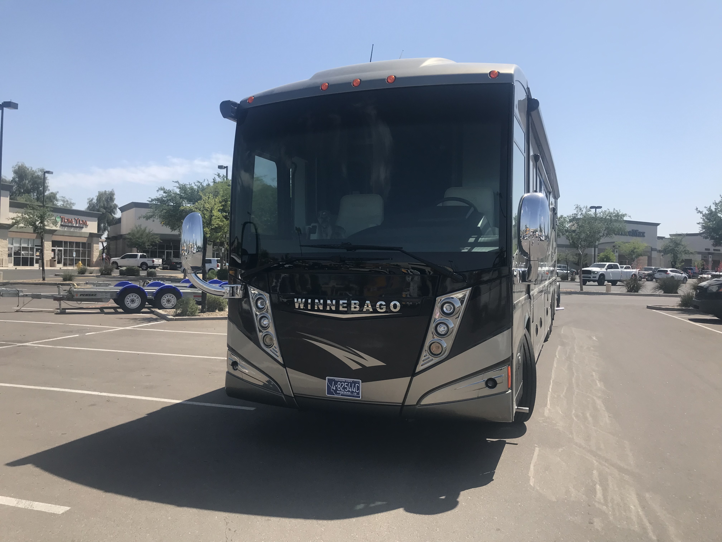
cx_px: 361
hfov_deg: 63.4
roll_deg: -1.2
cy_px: 271
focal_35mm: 28
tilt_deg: +0.0
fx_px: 584
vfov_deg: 49.7
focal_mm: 3.99
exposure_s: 1/2179
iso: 20
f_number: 1.8
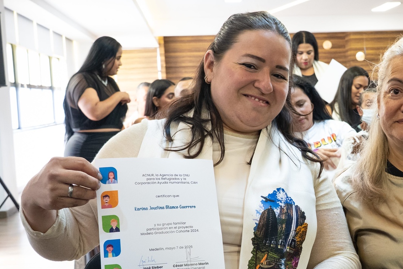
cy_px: 165
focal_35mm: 65
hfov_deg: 30.4
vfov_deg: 20.9
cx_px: 304
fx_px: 728
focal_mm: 29
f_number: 5.6
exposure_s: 1/60
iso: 3200
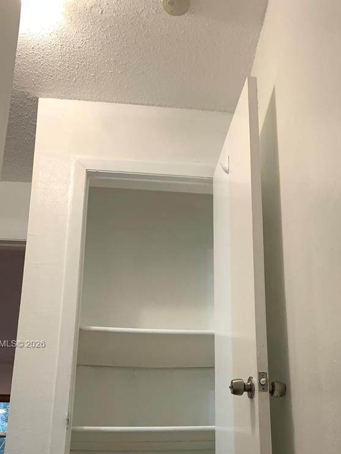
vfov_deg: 43.3
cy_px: 345
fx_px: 552
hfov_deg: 34.2
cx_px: 207
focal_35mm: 42
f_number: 1.8
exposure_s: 1/60
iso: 200
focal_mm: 4.25
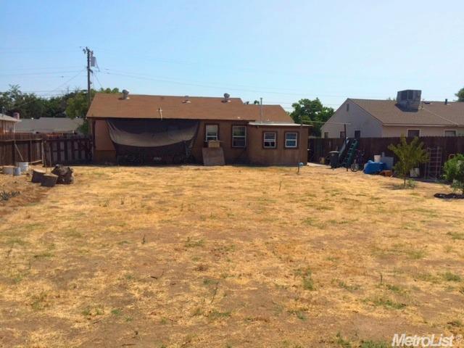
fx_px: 389
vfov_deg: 48.2
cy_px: 174
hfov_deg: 61.7
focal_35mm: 29
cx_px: 232
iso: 32
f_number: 2.2
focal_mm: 4.15
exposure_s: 1/4950
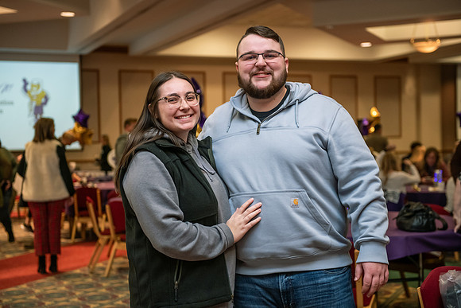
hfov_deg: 33.4
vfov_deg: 22.6
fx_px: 768
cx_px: 230
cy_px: 154
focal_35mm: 60
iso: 1600
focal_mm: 60
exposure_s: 1/160
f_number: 3.2
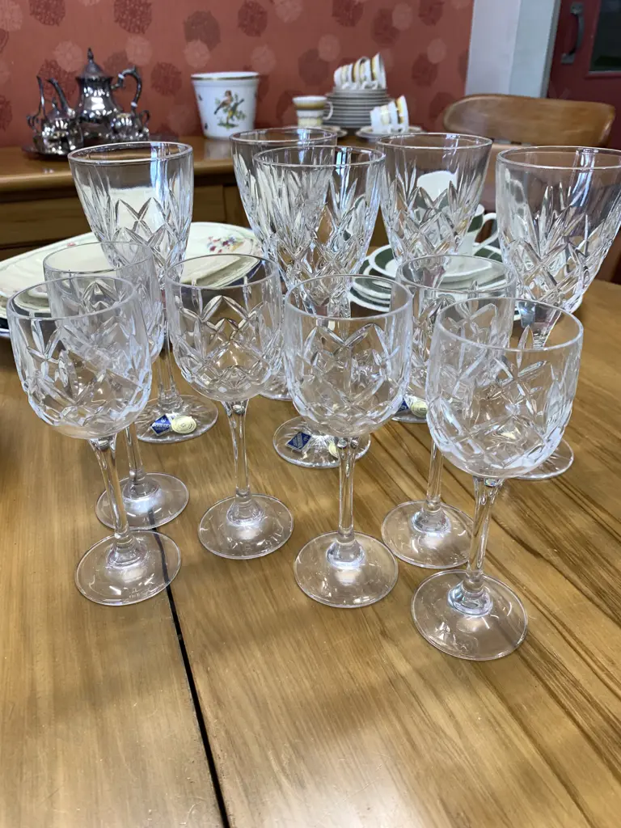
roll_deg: +1.2
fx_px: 622
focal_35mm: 26
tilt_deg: -29.9
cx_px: 310
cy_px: 414
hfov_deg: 53.1
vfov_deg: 67.3
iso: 80
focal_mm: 4.25
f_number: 1.8
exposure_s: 1/100
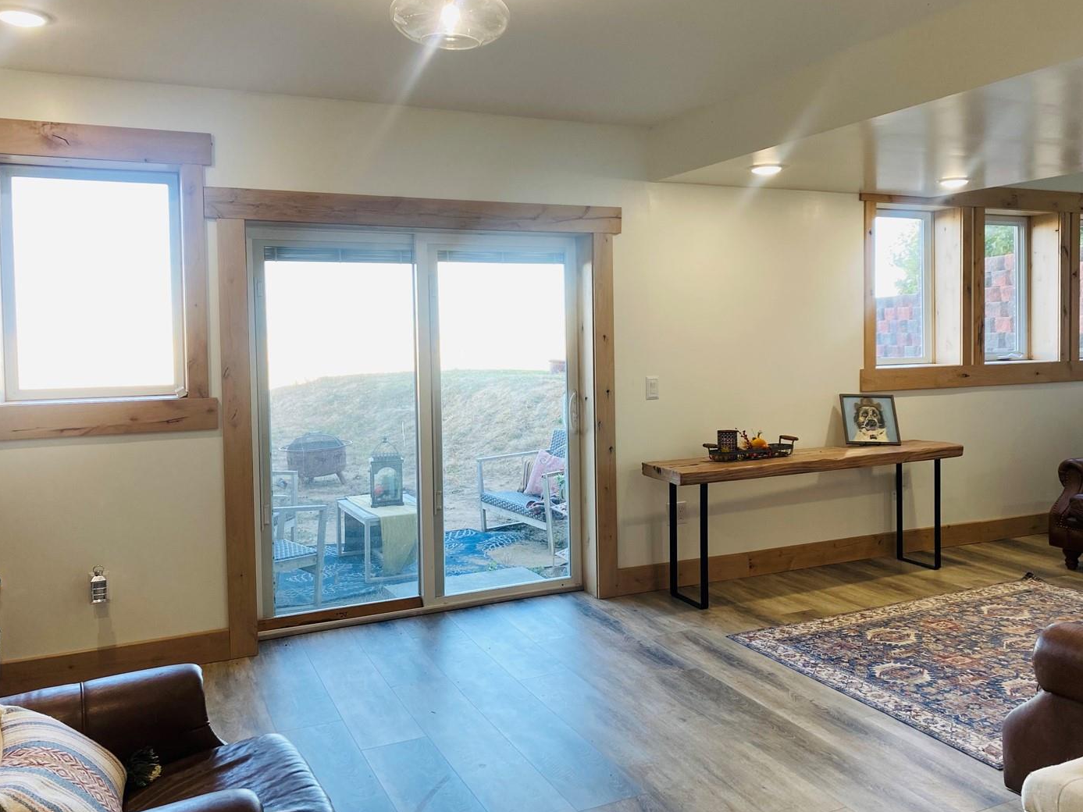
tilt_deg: -2.1
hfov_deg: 59.9
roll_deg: +0.7
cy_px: 371
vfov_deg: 46.7
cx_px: 584
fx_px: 939
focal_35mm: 30
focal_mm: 4.25
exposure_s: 1/120
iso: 64
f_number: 1.8
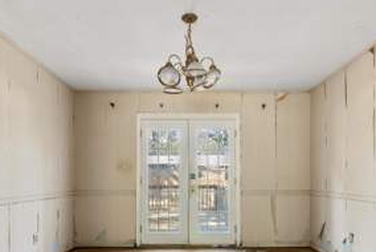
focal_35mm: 27
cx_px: 193
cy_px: 200
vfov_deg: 45.7
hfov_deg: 67.3
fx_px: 282
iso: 640
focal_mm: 16
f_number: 8
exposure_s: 1/3
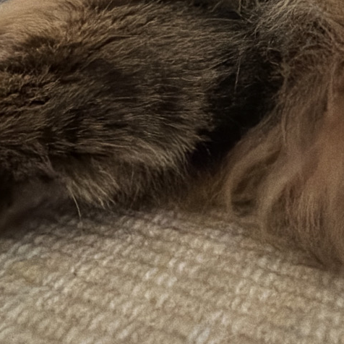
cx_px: 241
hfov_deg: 32.4
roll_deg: +0.5
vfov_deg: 29.2
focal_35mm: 52
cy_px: -48
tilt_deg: +0.6
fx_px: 585
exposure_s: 1/48
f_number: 2.2
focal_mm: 2.22
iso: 1250
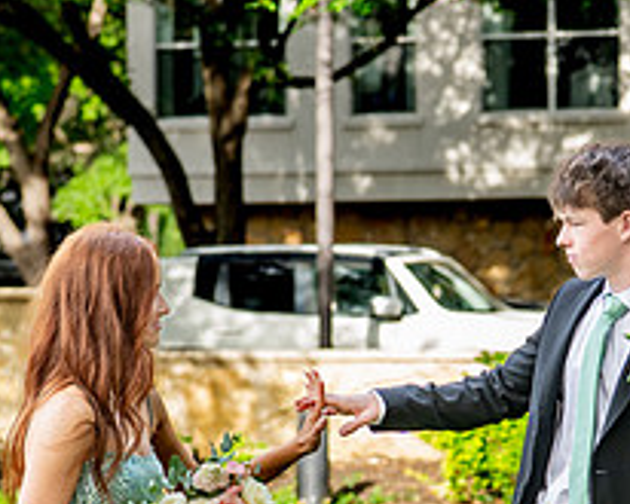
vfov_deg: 7.1
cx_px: 470
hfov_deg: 8.8
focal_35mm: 219
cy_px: 363
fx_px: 4085
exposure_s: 1/400
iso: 200
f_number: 2.5
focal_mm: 50
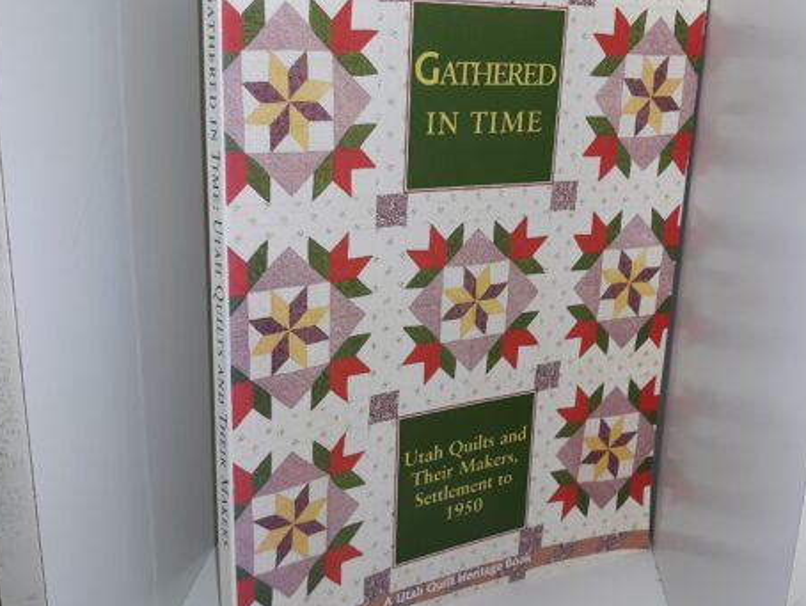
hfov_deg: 50.0
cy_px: 284
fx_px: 862
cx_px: 449
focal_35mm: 37
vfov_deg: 38.7
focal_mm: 3.7
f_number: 1.7
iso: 50
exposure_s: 1/120
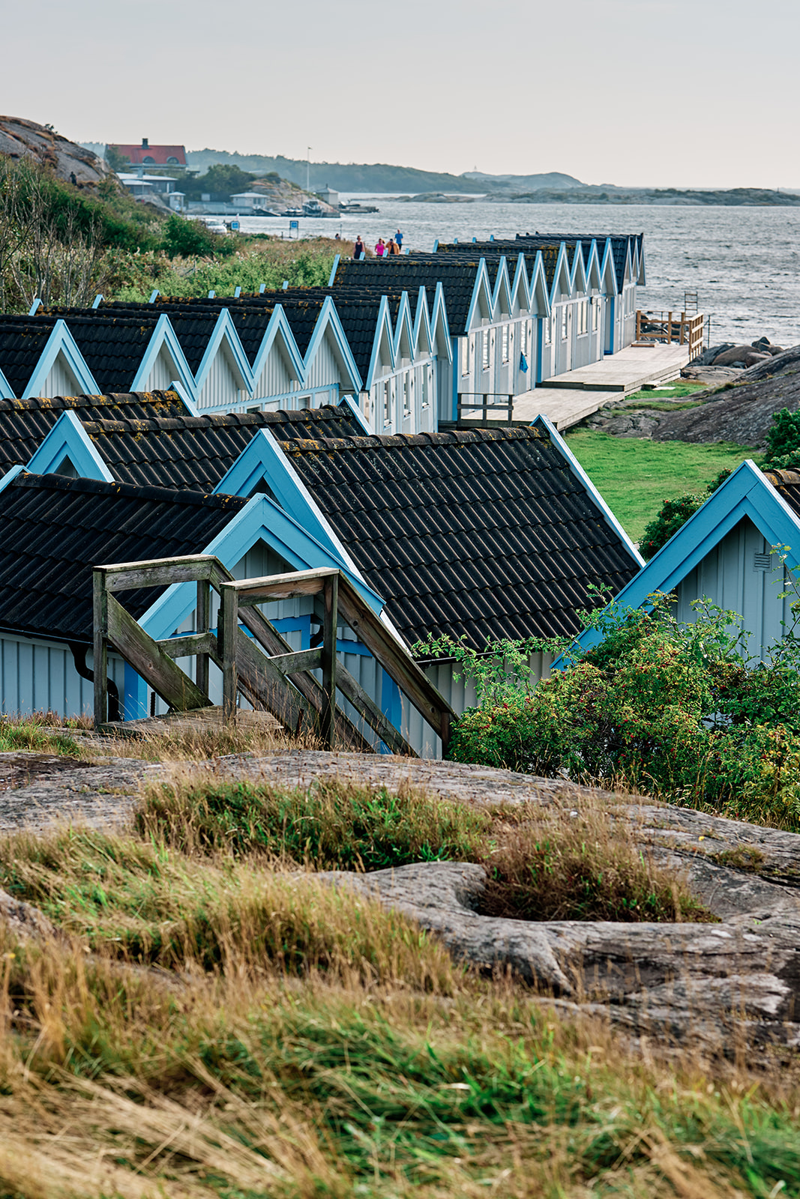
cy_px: 600
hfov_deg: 16.3
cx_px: 400
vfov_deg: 24.2
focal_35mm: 84
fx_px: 2799
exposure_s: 1/550
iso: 125
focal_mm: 56
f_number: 4
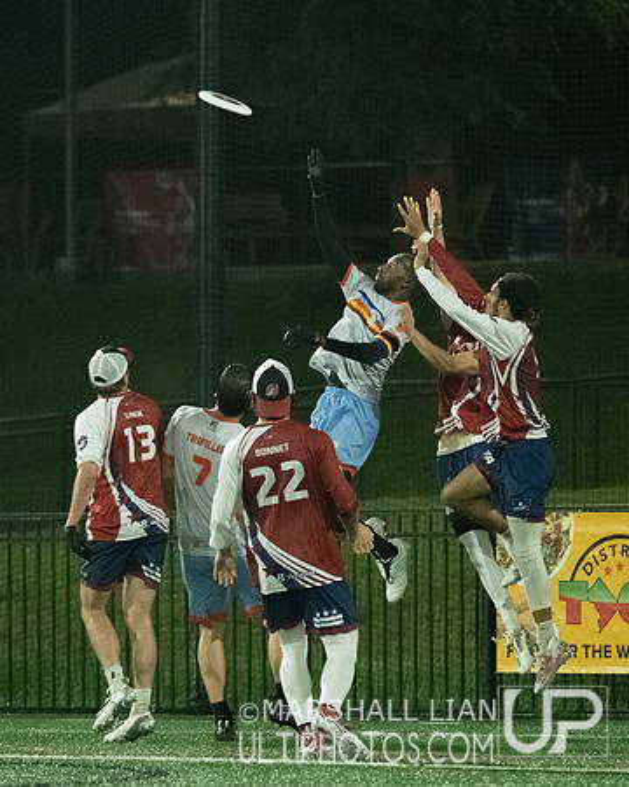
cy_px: 318
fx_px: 8341
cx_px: 308
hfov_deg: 4.3
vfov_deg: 5.4
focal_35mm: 358
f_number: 2.8
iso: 5000
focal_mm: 140
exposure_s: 1/1000
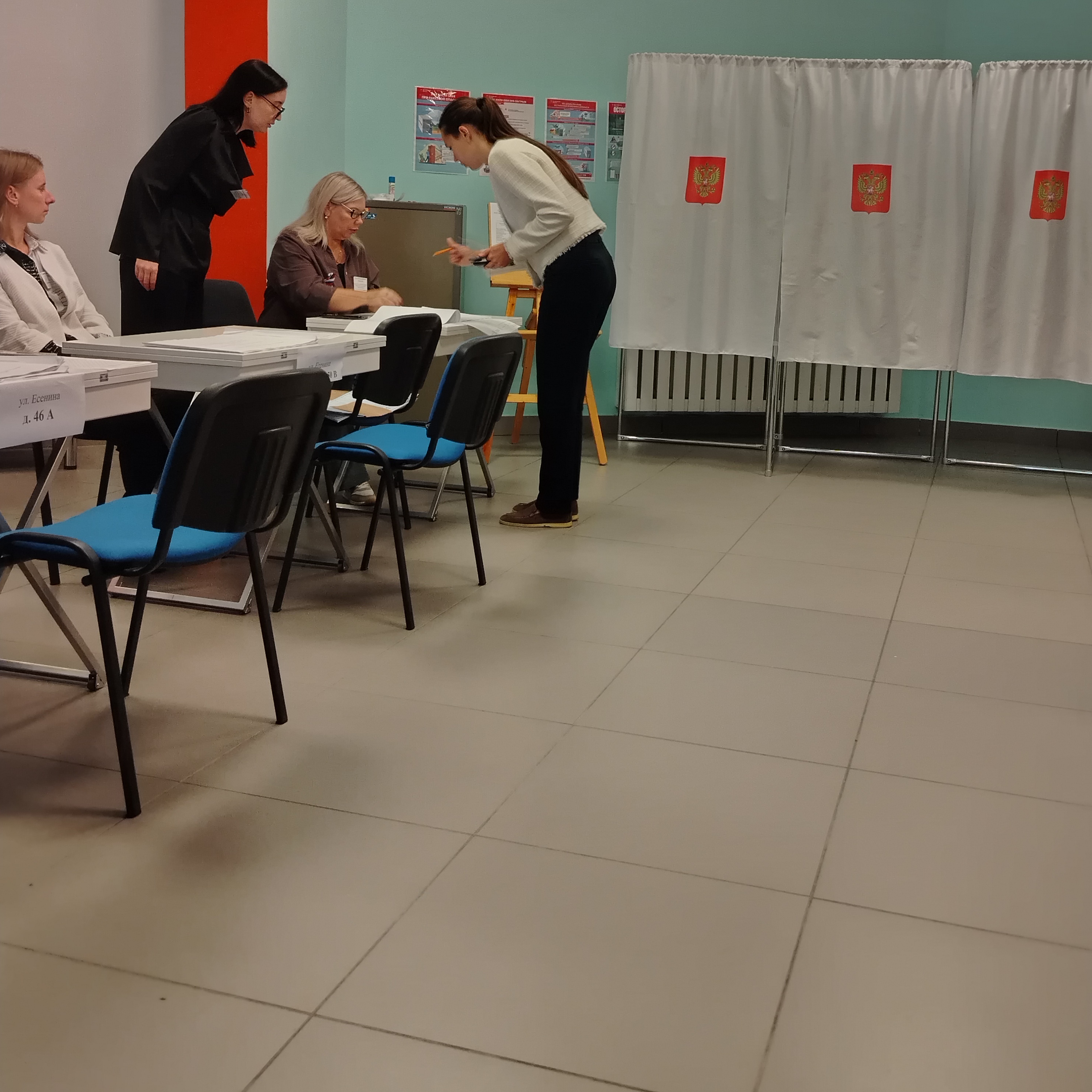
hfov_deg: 43.9
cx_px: 546
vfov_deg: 43.4
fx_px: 1356
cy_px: 393
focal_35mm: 38
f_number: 1.75
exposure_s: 1/40
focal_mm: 5.25
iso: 591
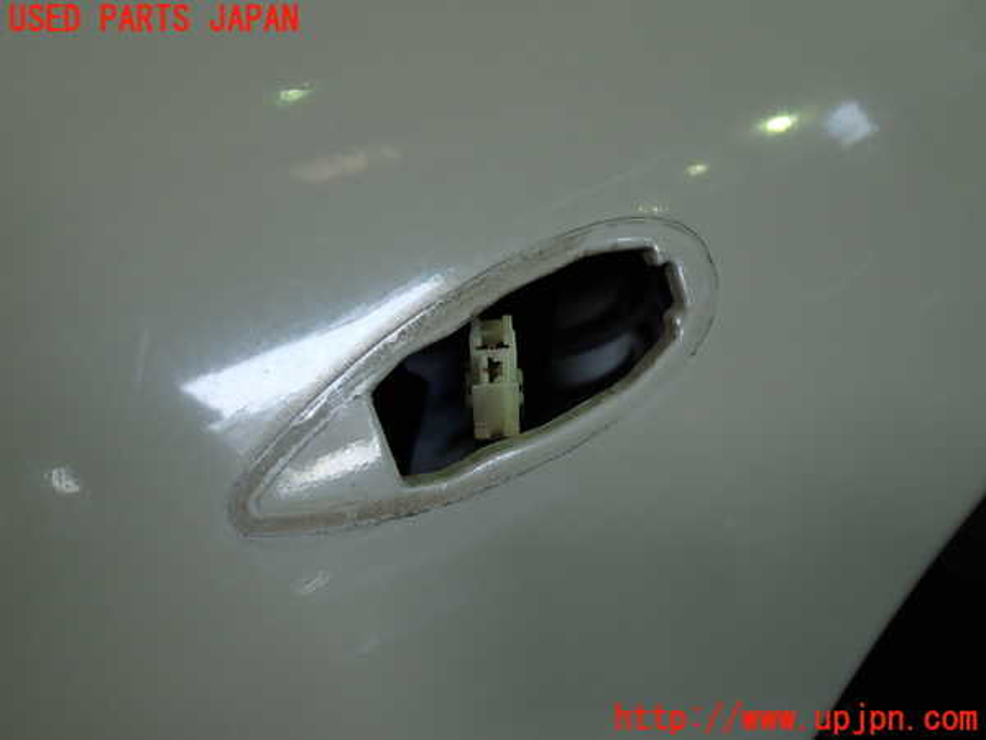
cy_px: 370
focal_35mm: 38
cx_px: 493
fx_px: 1082
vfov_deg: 37.7
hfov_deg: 49.0
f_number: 2.7
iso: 200
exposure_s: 1/80
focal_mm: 6.83
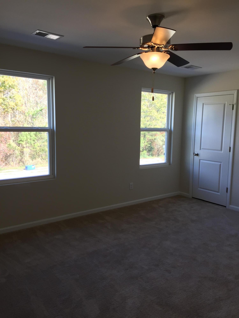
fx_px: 267
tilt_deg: -6.7
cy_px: 159
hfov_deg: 48.2
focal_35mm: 29
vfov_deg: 61.7
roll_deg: -1.5
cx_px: 120
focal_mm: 4.15
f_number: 2.2
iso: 32
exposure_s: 1/60
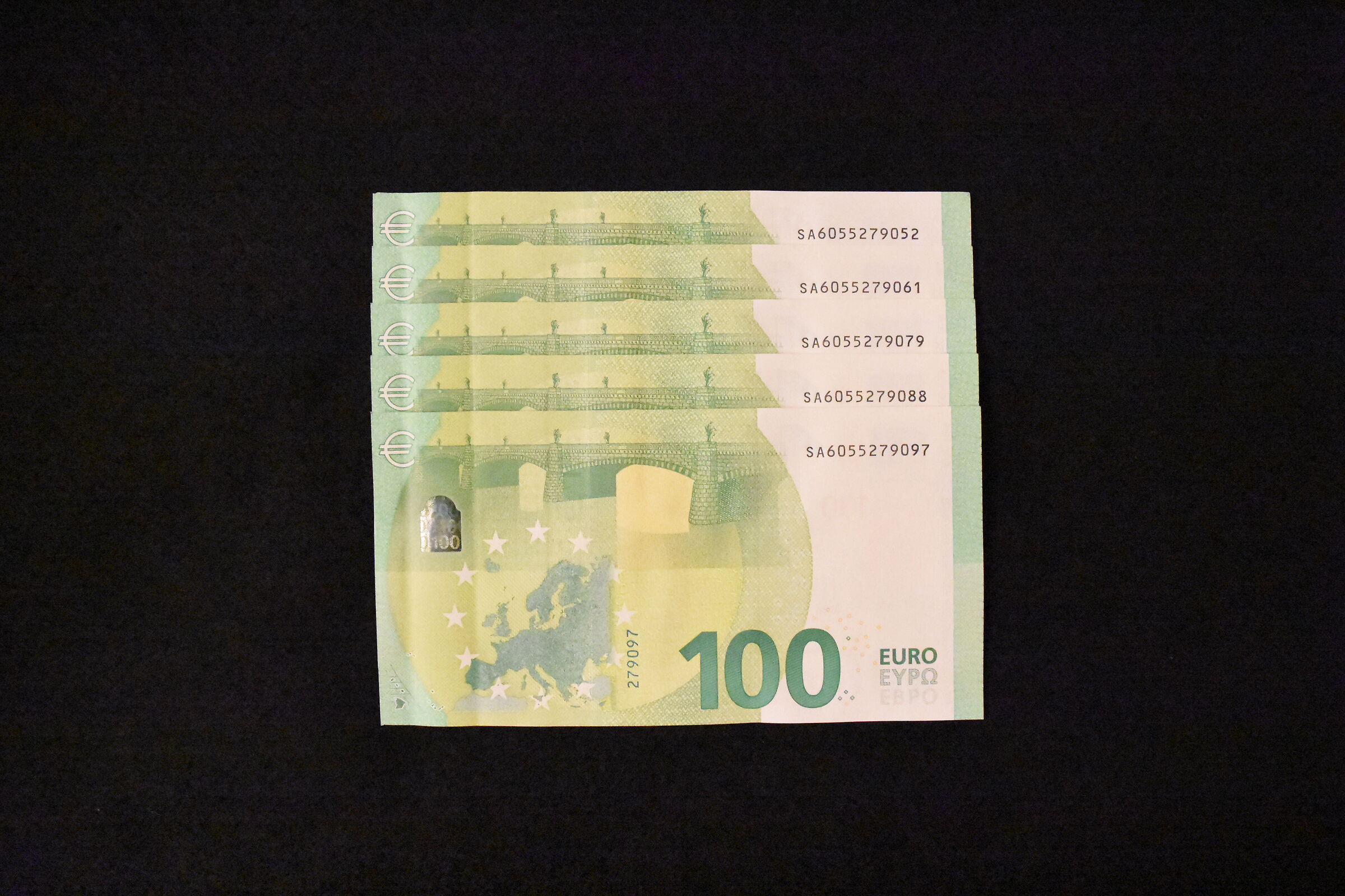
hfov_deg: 53.1
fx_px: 1345
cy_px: 448
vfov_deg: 36.9
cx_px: 672
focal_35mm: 36
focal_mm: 24
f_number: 8
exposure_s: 1/60
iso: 25600
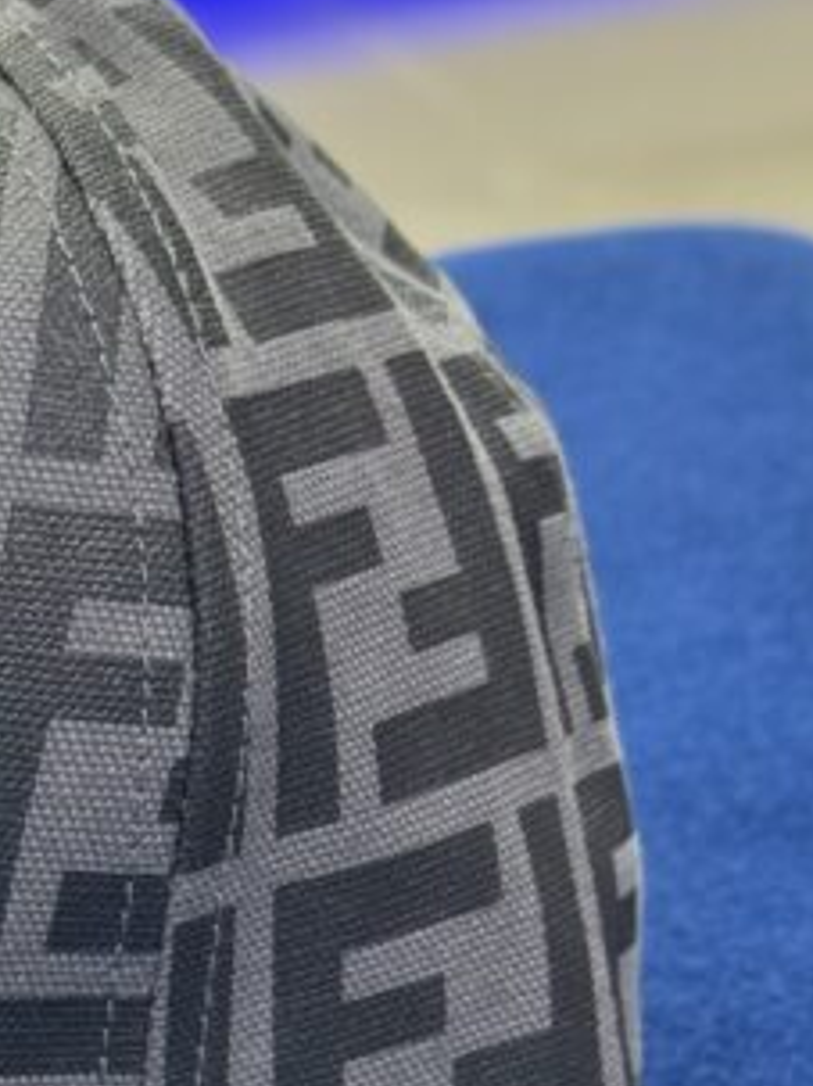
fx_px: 4638
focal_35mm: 148
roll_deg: +1.8
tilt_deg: -31.5
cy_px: 1095
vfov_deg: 13.2
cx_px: -362
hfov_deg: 9.8
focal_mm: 6.76
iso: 80
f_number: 1.78
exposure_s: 1/50
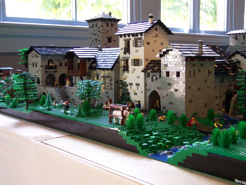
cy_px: 92
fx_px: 362
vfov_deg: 28.6
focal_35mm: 51
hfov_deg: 37.5
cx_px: 123
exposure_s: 1/15
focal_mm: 8.5
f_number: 3
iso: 80
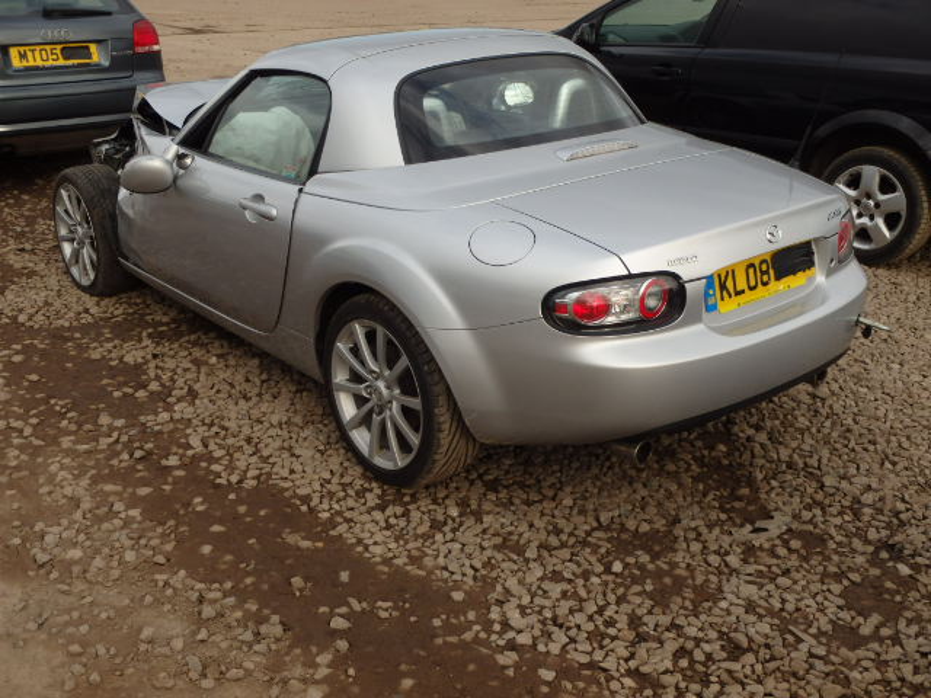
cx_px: 466
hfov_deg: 46.8
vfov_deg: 36.0
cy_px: 349
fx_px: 1076
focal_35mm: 40
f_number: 4.7
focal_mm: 7.3
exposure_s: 1/320
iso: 125
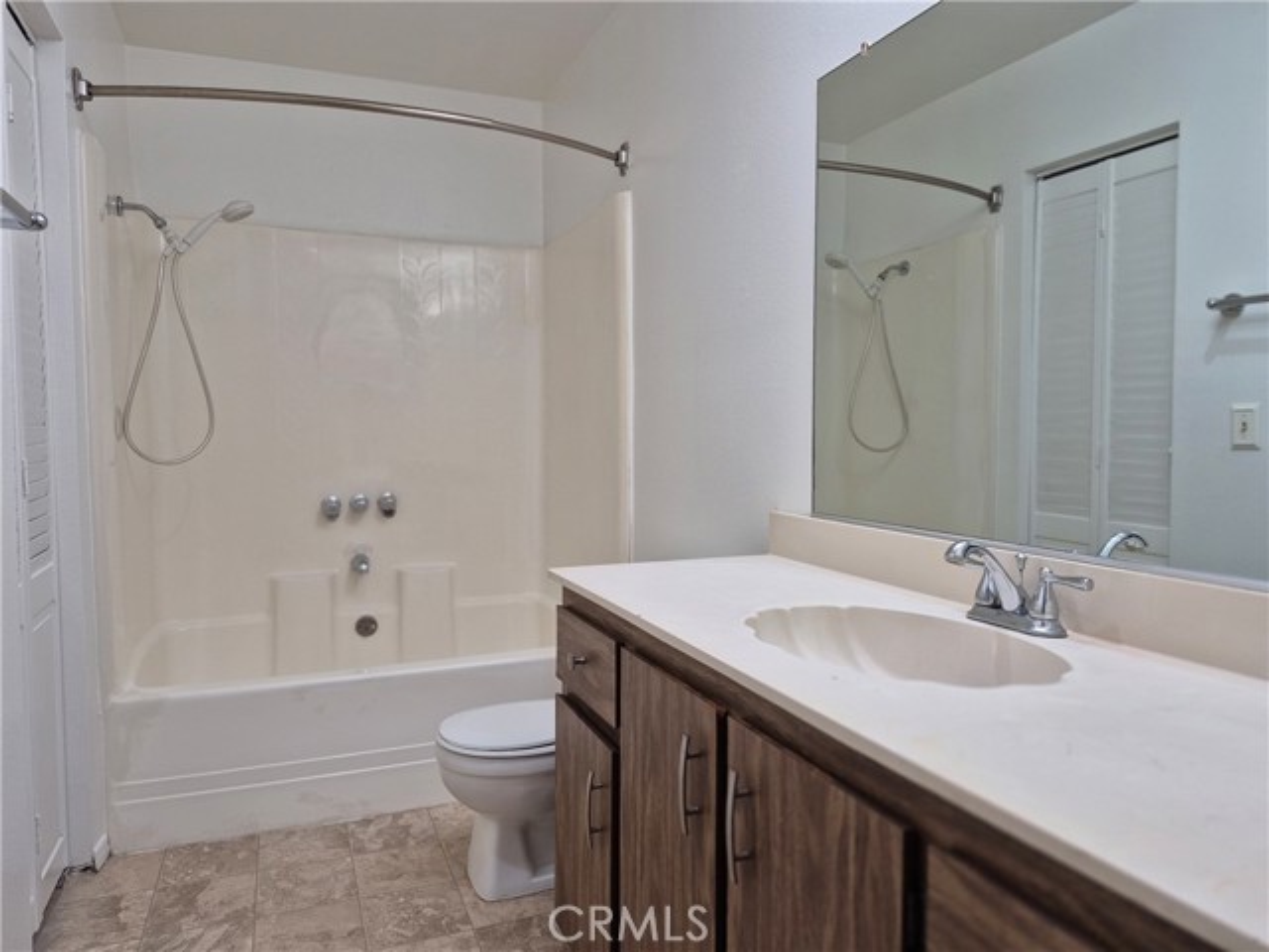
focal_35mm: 23
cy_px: 476
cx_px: 634
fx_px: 843
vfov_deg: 58.9
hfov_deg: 73.9
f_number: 1.8
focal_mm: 5.4
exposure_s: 1/120
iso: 125
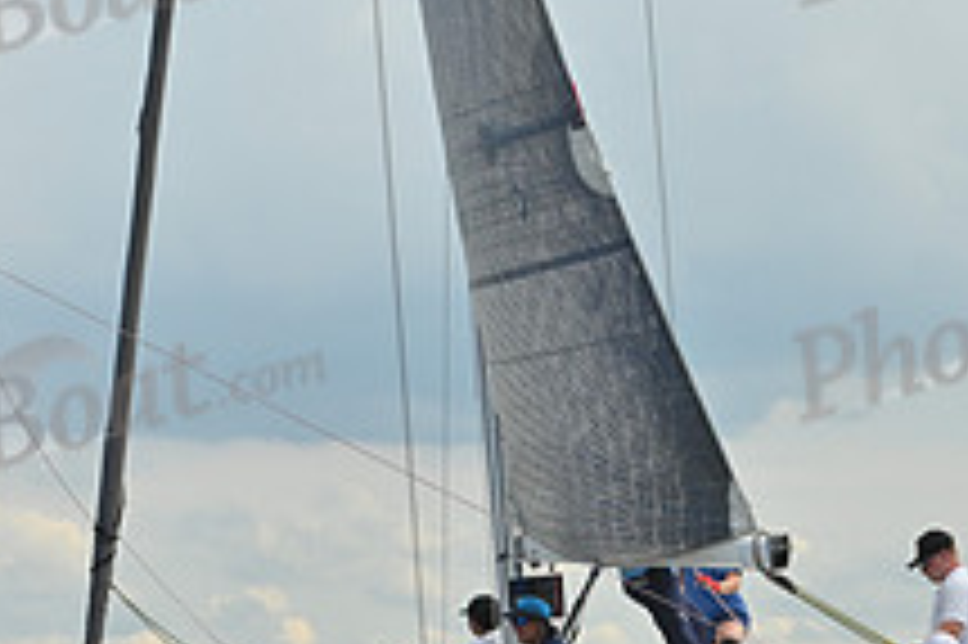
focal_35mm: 189
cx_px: 563
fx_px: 5078
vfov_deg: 7.2
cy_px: 601
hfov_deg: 10.9
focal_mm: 70
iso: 320
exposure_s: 1/1600
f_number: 7.1
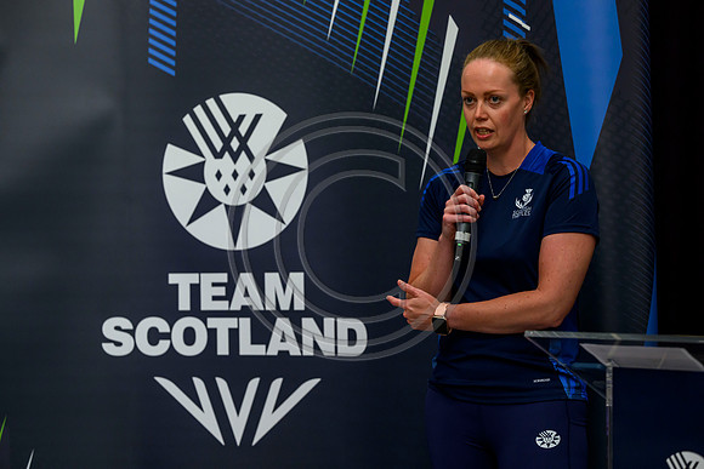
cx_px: 352
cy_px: 234
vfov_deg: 15.0
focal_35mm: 91
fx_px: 1780
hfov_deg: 22.4
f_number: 3.5
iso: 4000
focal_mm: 91
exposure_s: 1/400
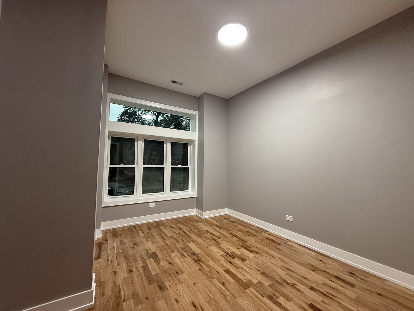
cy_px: 156
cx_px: 207
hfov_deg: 102.1
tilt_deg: +3.4
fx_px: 167
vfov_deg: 85.7
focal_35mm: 14
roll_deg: -1.1
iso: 250
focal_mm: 2.22
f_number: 2.2
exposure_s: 1/60
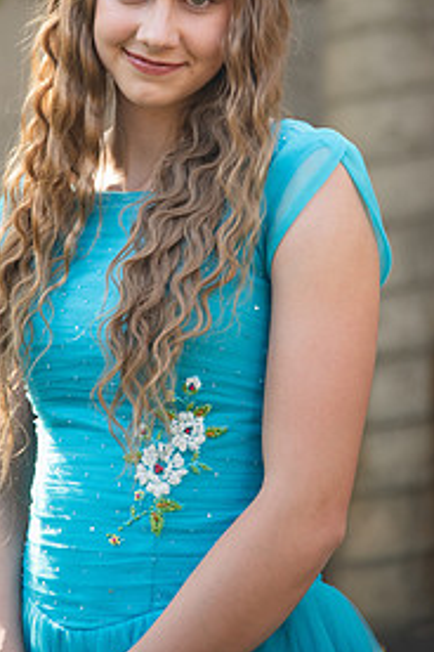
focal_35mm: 196
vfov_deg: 10.5
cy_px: 154
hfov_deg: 7.0
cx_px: 160
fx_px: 3544
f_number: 4
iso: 250
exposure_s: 1/125
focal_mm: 120
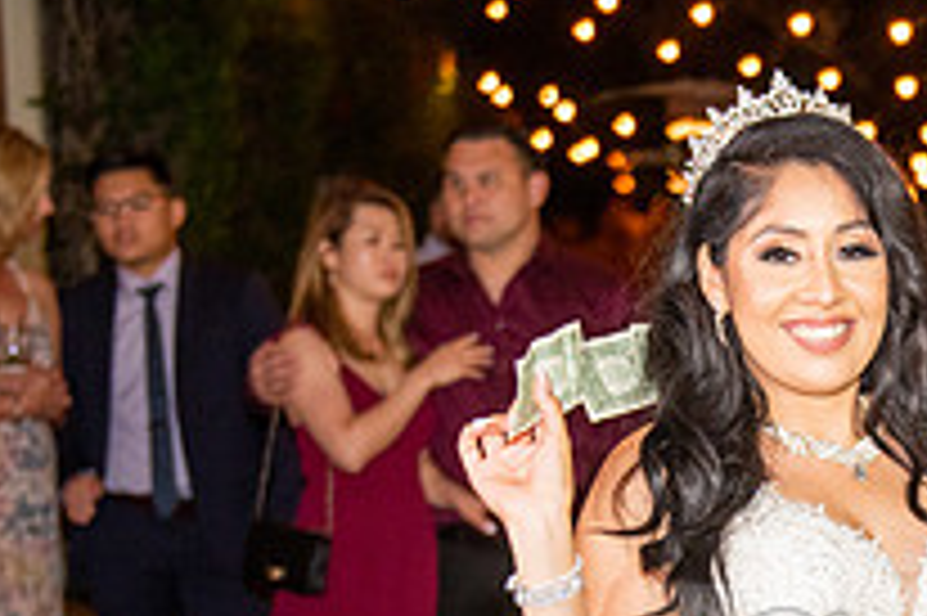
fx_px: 2753
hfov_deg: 18.3
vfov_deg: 12.5
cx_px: 1044
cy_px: 690
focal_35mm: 107
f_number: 2.8
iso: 1250
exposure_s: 1/125
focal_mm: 38
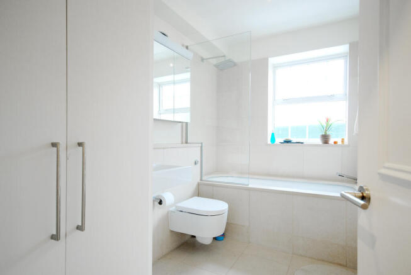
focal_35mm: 20
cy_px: 138
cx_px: 206
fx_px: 223
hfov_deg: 85.4
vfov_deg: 63.4
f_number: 6.3
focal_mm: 13
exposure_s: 1/25
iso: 400
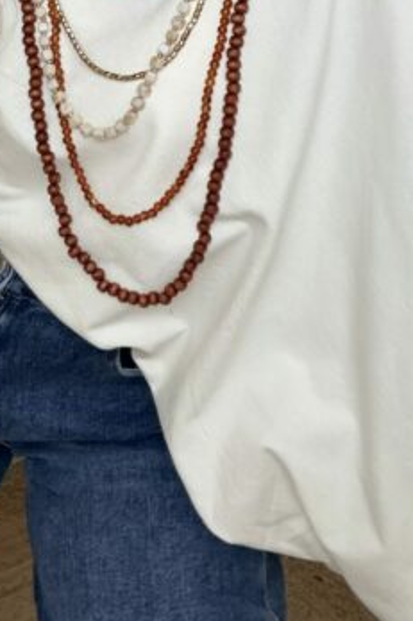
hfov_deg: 18.7
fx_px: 1240
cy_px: -47
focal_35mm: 72
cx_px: 80
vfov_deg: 26.1
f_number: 1.9
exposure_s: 1/60
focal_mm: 2.71
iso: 100
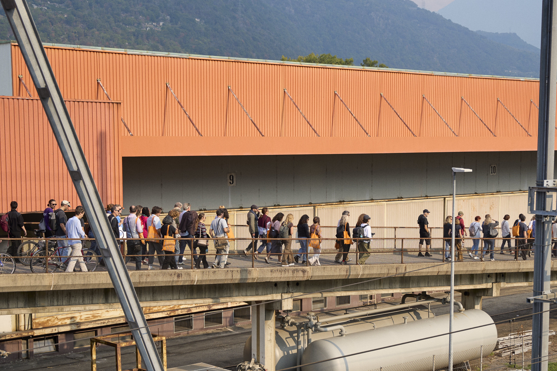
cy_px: 236
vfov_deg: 21.4
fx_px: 982
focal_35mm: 63
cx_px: 357
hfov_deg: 31.5
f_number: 2.8
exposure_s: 1/1250
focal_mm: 39.3
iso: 100
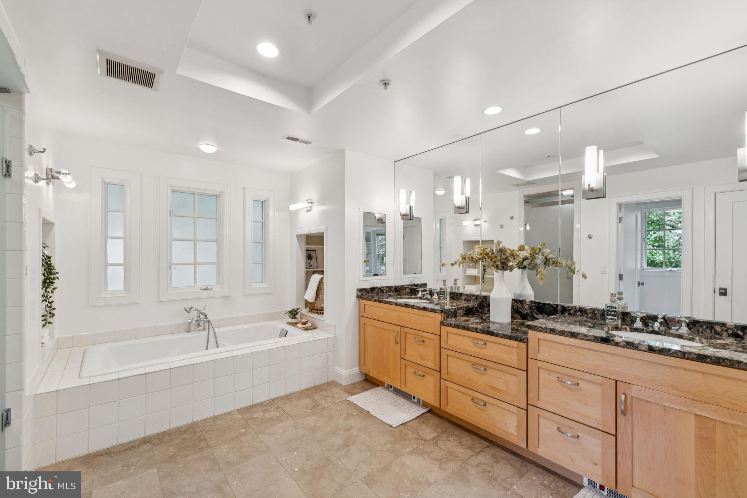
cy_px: 249
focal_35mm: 15
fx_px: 311
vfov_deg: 77.3
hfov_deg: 100.4
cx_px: 374
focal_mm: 10
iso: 250
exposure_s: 1/10
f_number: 9
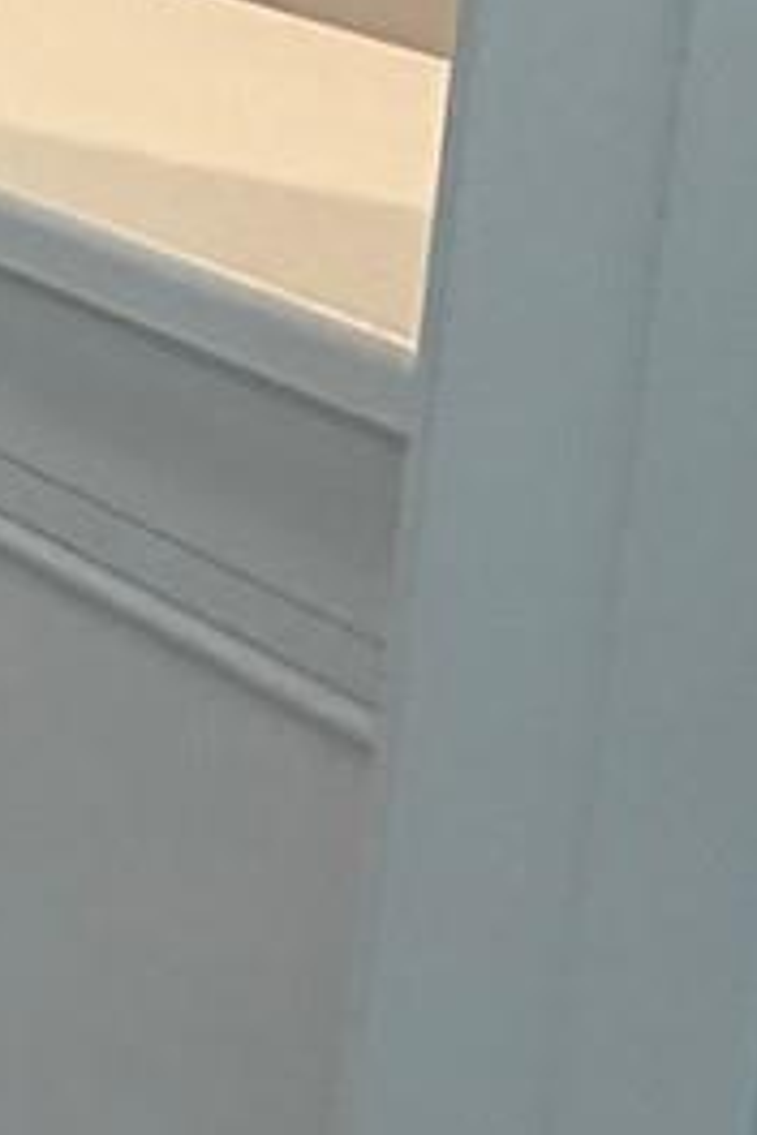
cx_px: -1746
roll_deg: +2.3
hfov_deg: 9.0
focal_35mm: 113
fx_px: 3564
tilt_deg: -12.2
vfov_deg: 17.5
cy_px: -90
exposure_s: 1/60
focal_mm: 2.22
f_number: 2.2
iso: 250
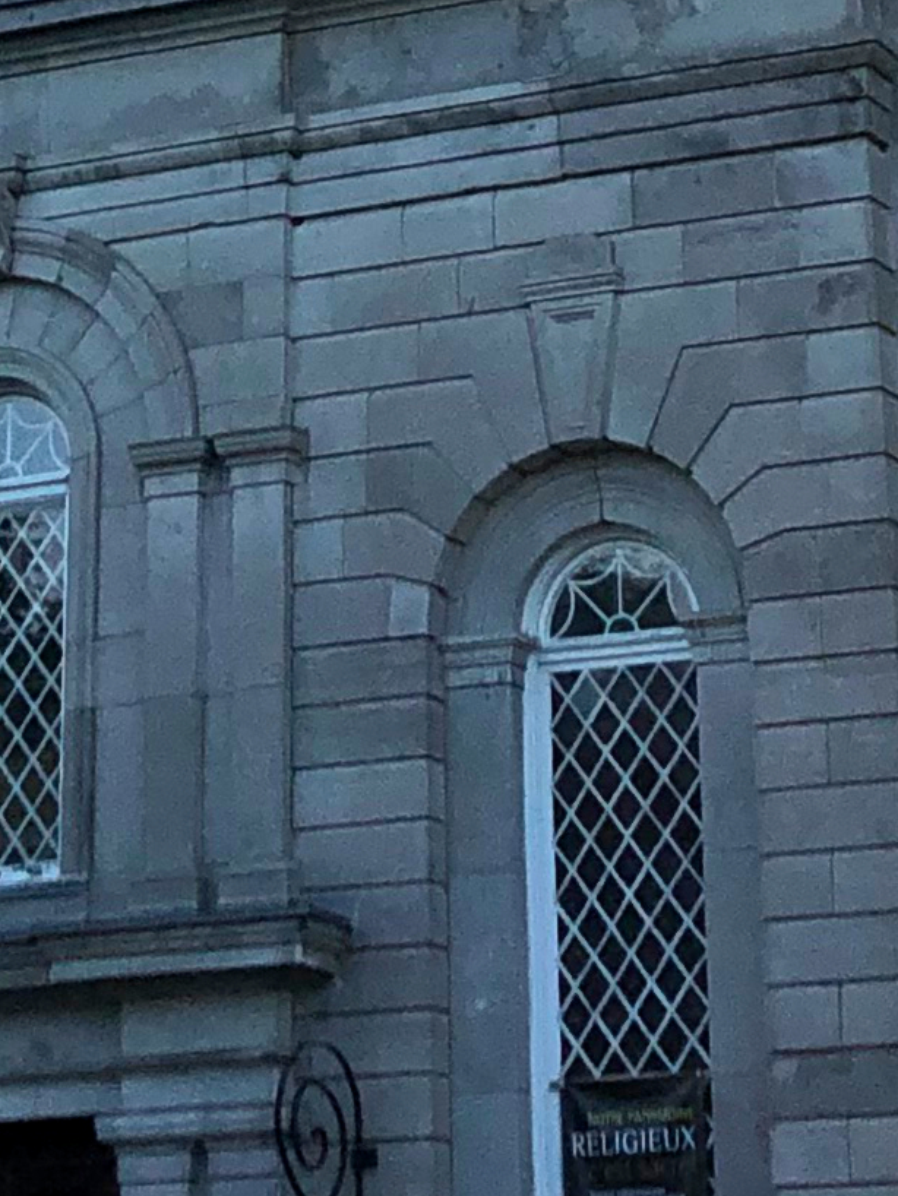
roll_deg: -0.3
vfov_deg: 13.6
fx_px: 4771
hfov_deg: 10.7
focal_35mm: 138
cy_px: -503
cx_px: 161
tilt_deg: +26.0
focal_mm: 3.99
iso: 20
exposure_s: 1/827
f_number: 1.8
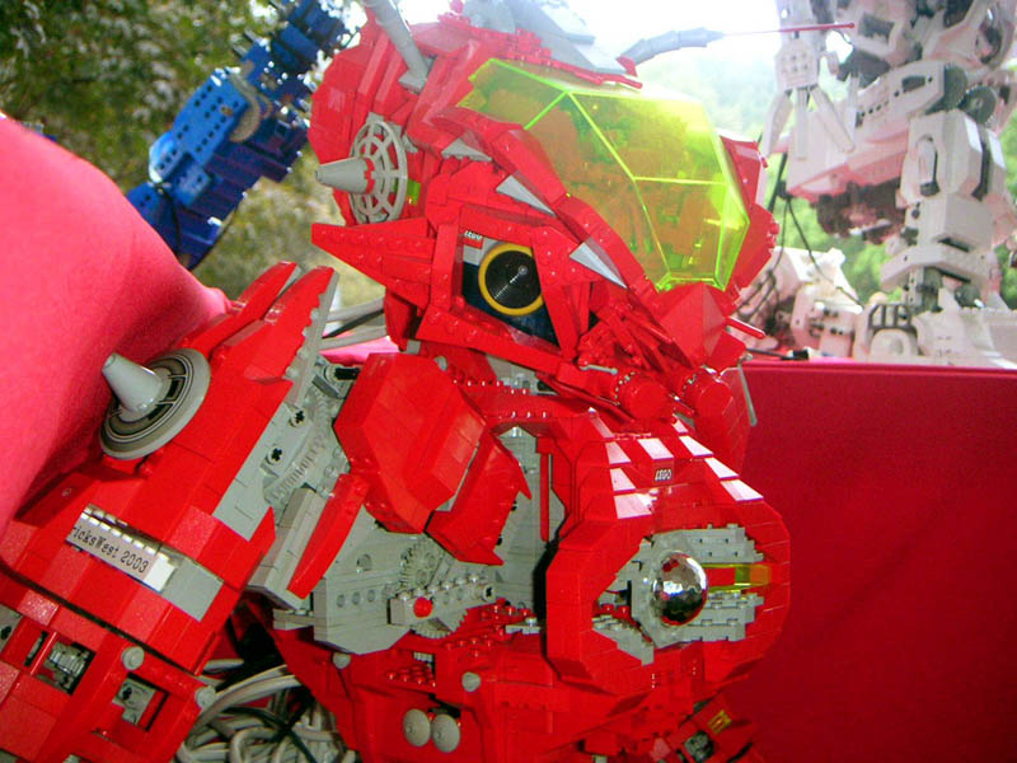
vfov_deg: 27.5
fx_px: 1557
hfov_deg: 36.2
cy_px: 382
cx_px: 508
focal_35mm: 53
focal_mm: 8.2
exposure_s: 1/45
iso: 160
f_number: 3
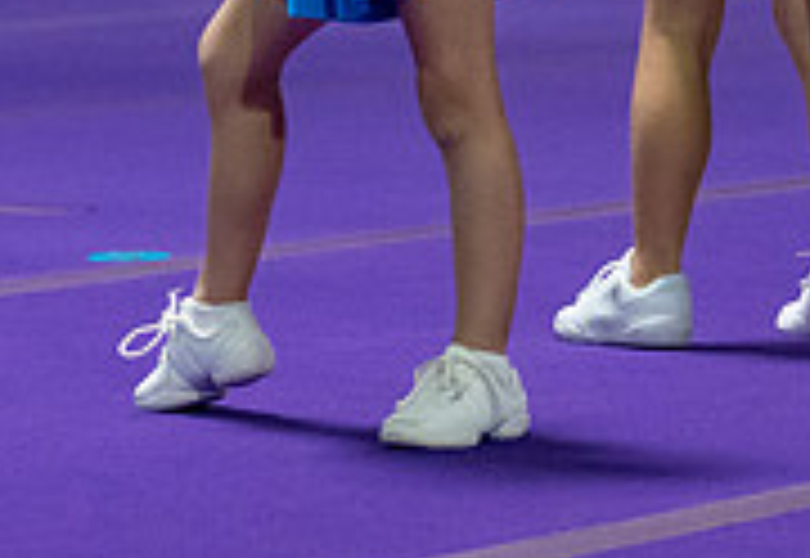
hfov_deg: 7.1
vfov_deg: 4.9
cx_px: 858
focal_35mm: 285
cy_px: -307
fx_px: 6479
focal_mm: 50
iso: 3200
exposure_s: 1/1000
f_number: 1.8
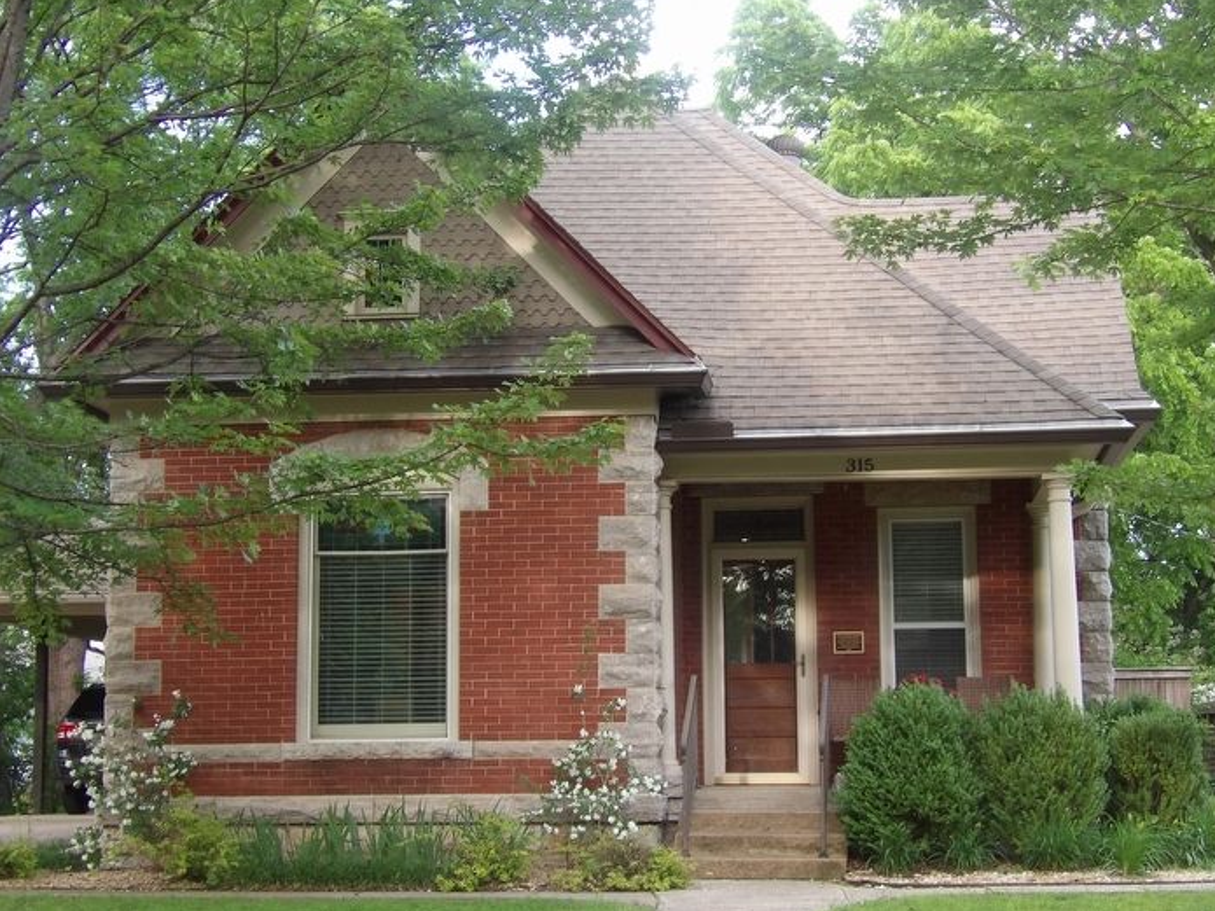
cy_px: 451
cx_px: 642
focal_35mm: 61
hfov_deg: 31.7
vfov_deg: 24.0
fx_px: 2141
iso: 119
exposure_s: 1/33
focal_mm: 9.5
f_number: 3.9
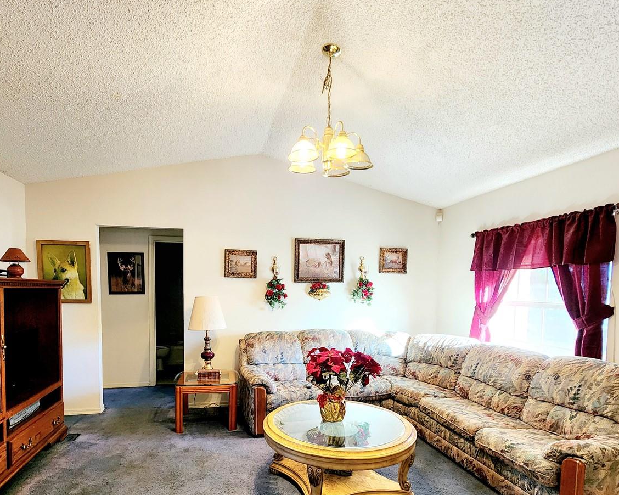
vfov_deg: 72.3
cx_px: 284
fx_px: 330
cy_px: 316
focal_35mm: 18
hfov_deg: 86.2
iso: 250
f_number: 2.2
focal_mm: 2.2
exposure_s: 1/60.2
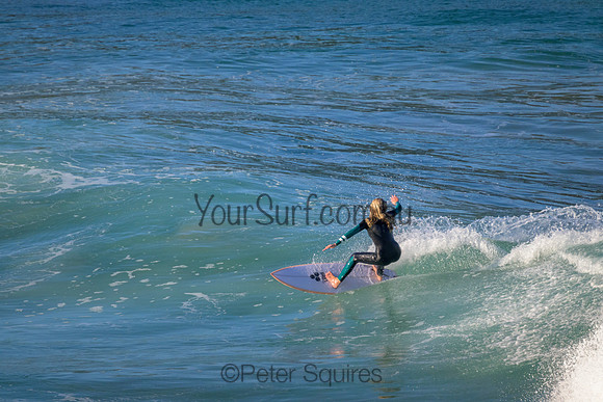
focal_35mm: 800
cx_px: 302
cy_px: 201
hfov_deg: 2.6
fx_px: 13403
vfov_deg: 1.7
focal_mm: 800
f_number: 11
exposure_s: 1/2000
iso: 2800
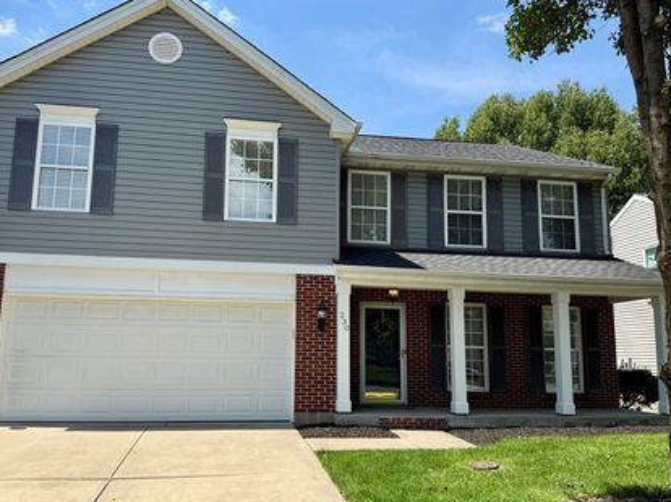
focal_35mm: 29
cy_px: 274
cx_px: 313
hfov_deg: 61.6
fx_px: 562
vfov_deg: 48.1
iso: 80
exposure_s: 1/3759
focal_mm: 6.76
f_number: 1.78
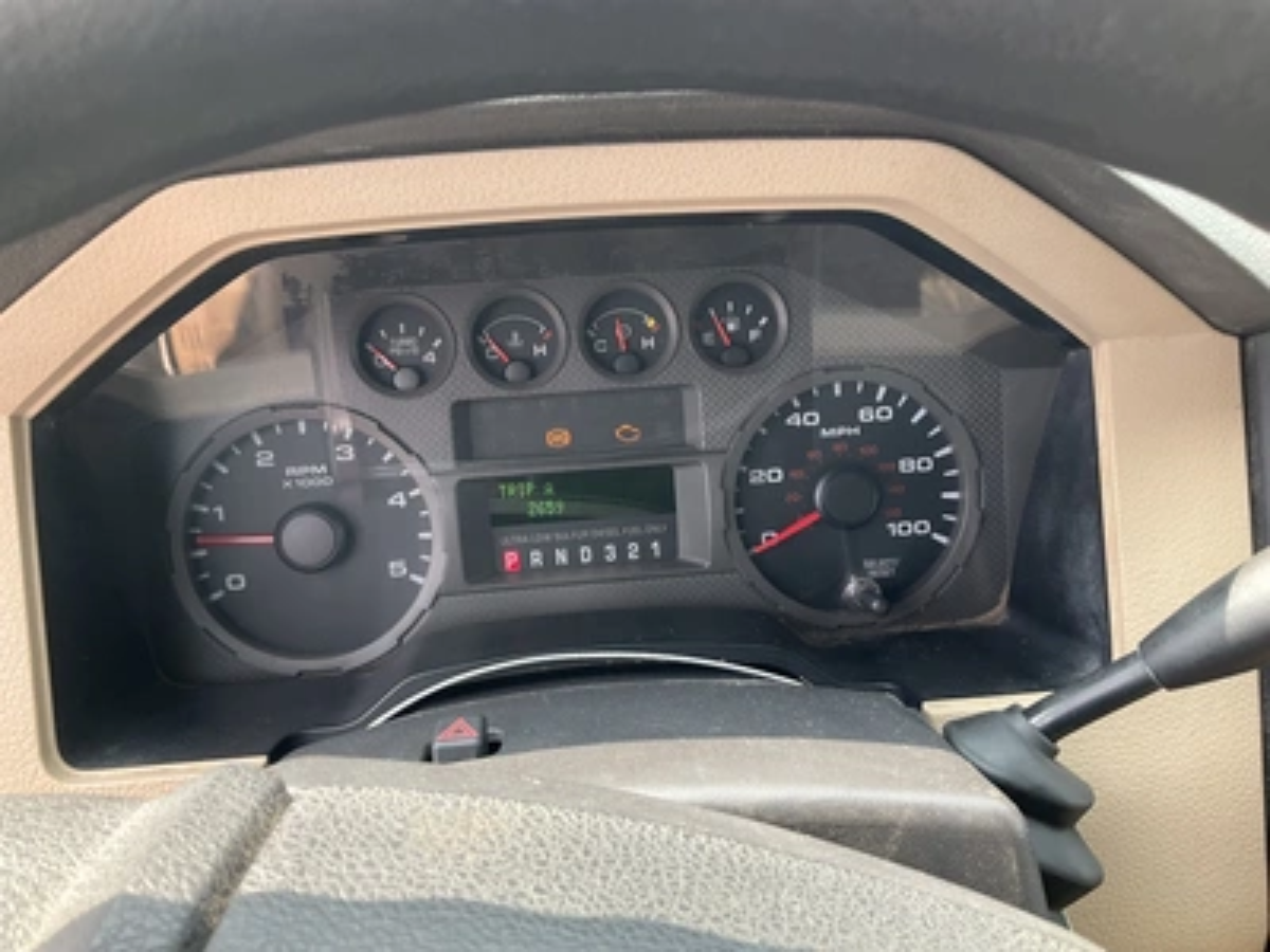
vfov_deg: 48.2
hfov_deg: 61.7
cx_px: 635
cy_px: 476
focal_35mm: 29
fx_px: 1064
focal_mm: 3
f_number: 1.8
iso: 32
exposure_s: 1/122
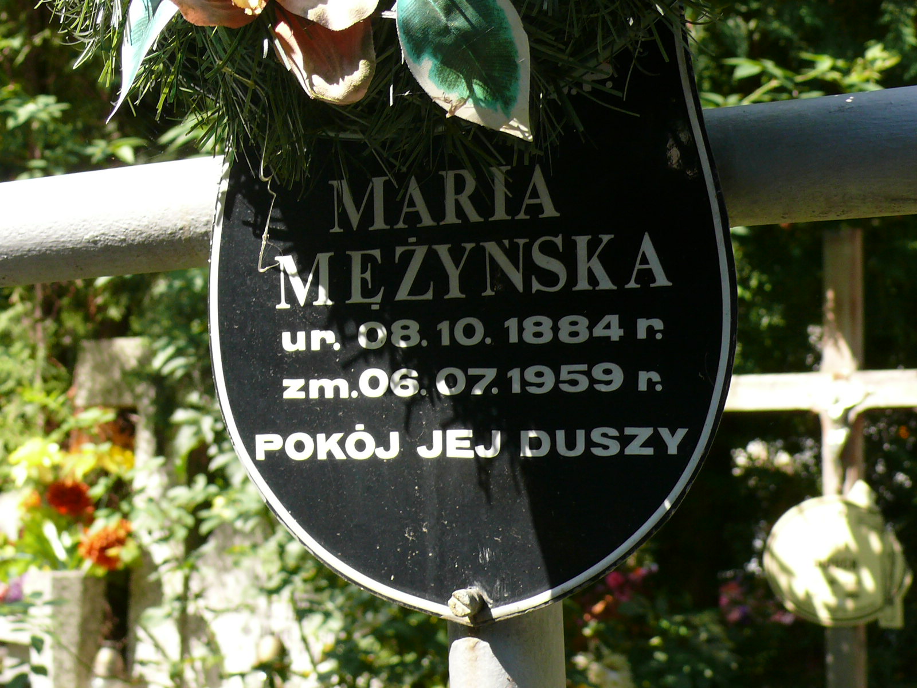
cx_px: 458
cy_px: 344
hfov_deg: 19.3
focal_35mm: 102
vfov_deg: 14.5
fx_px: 2702
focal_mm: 13.3
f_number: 4
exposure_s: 1/250
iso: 100
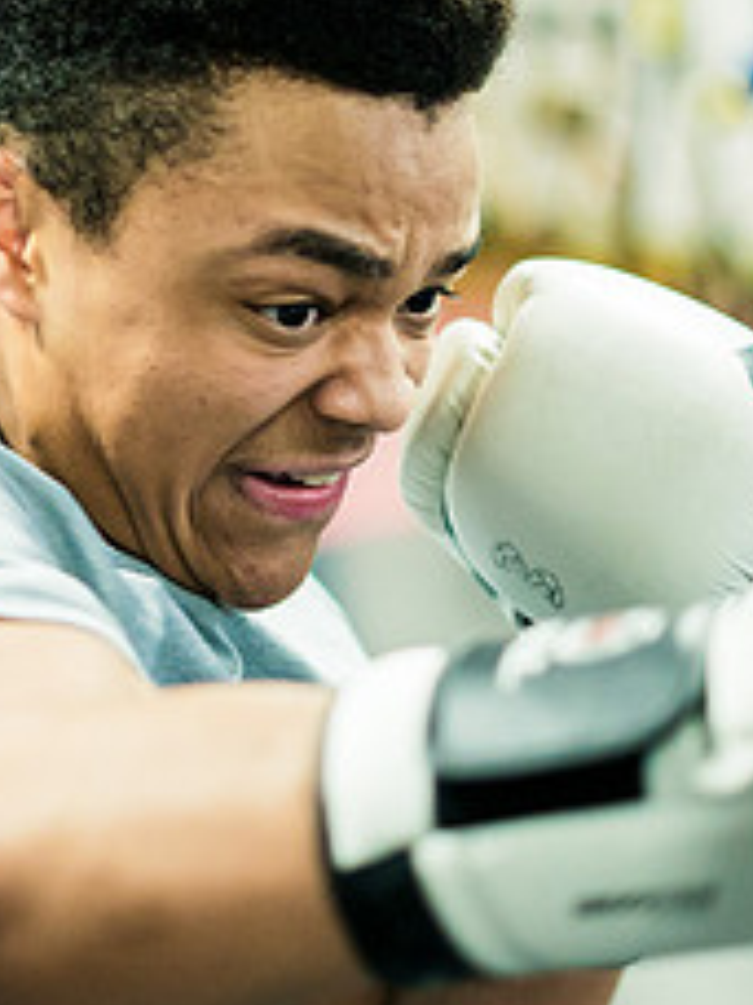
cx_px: -8
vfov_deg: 14.2
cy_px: 252
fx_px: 4003
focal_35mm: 138
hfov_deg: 10.7
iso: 2500
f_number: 1.8
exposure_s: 1/320
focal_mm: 50
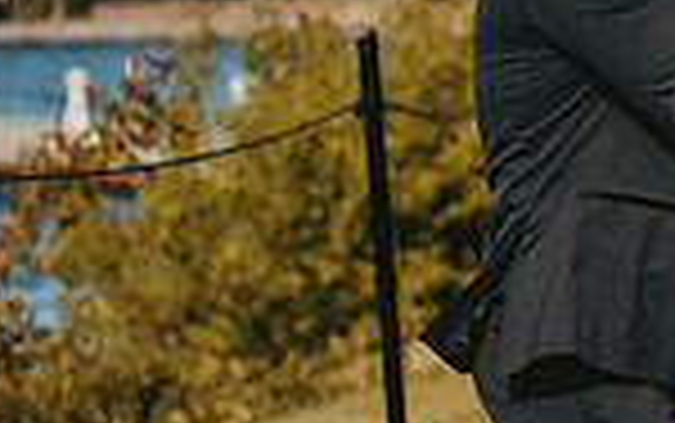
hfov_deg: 7.4
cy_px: 164
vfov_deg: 4.8
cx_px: 1233
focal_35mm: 276
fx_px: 5081
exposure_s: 1/4000
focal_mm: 70
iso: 500
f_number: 2.8
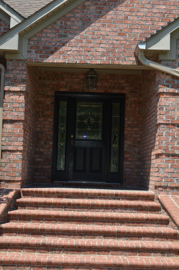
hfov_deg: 24.9
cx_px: 90
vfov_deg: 36.9
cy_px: 135
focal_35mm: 54
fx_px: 405
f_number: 8
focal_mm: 36
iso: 100
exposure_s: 1/250
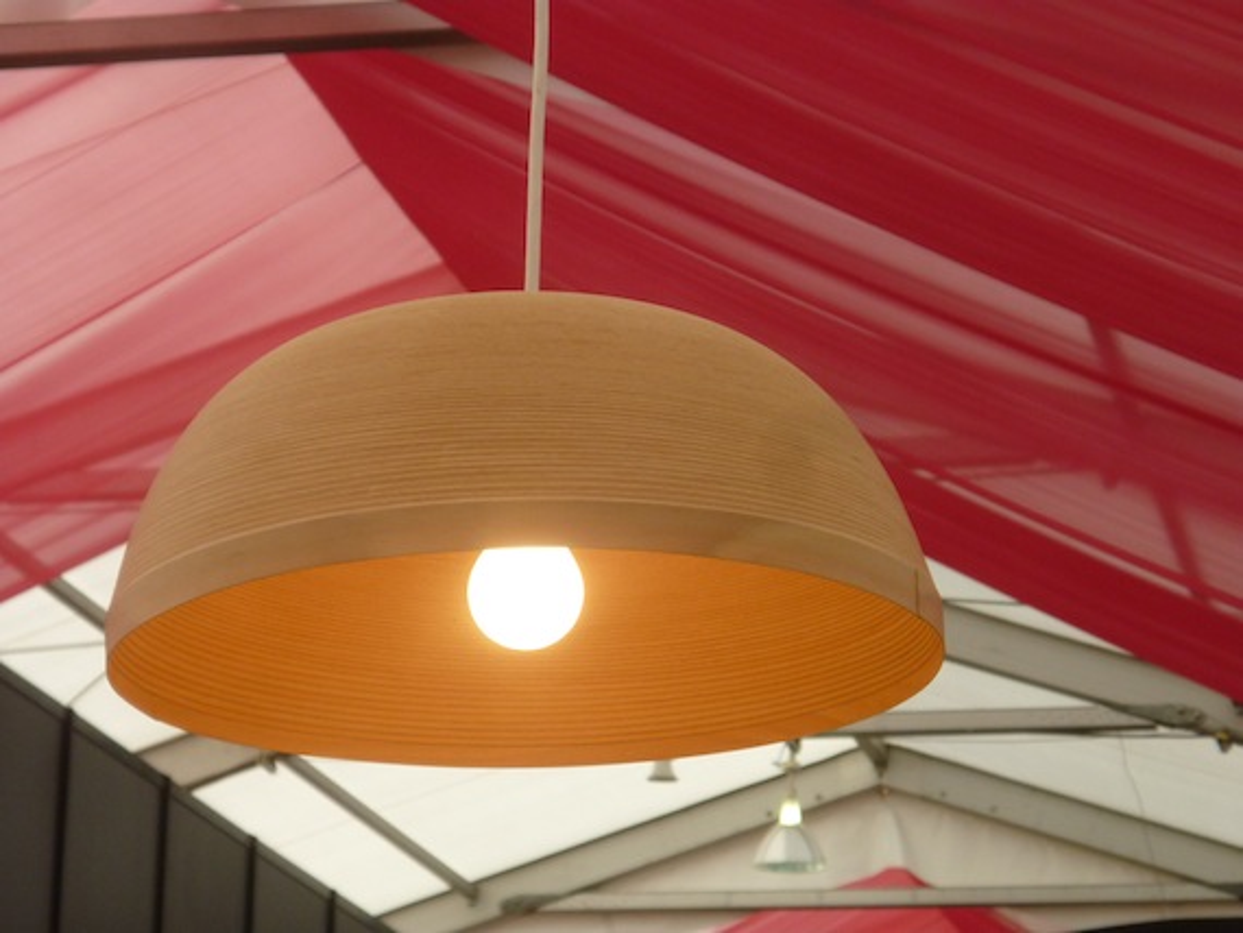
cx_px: 622
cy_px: 466
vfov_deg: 12.0
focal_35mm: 124
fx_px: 4454
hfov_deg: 15.9
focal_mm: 20.6
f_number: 5.6
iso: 160
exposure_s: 1/125
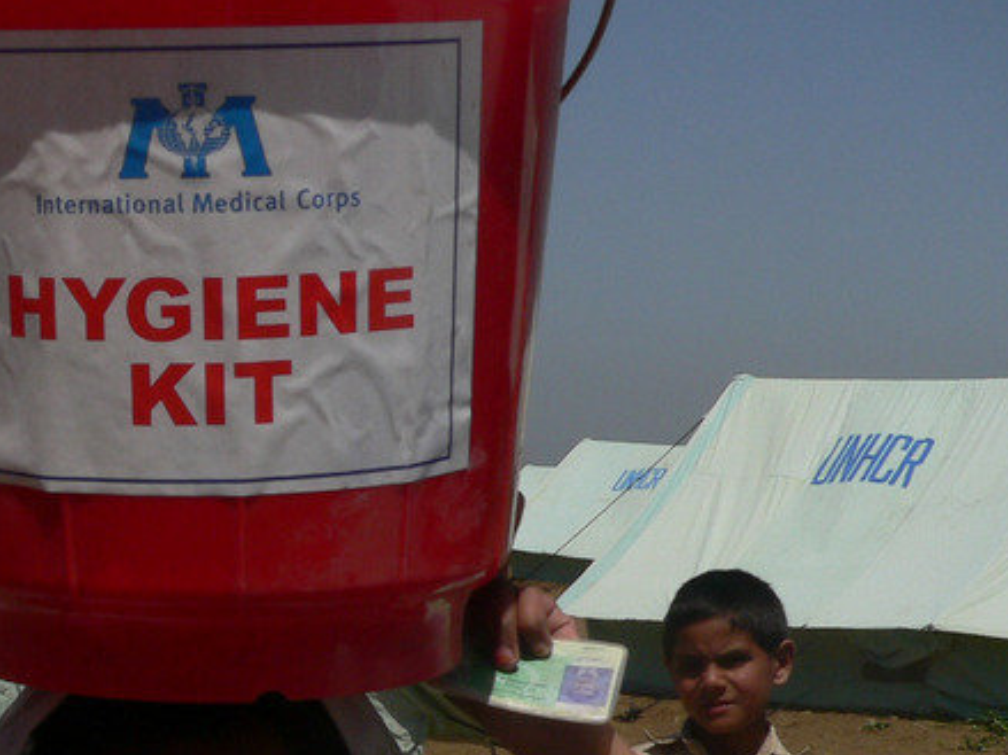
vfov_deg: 17.4
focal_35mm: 84
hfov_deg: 22.8
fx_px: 2445
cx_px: 142
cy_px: 652
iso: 80
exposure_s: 1/1000
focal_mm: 6
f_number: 5.6
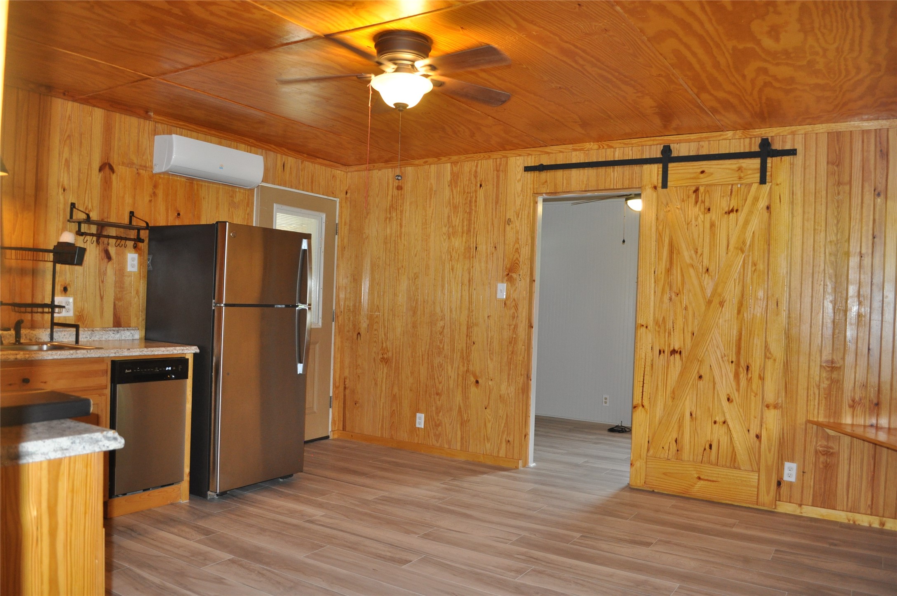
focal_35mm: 27
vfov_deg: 47.8
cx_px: 448
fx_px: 672
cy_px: 298
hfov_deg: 67.4
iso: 800
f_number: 3.5
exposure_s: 1/60
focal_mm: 18
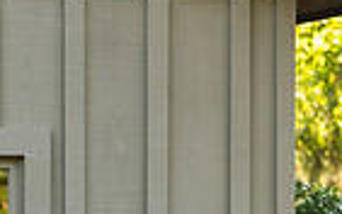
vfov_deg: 3.0
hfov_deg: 4.8
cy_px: 457
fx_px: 4044
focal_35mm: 434
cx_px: 188
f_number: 3.5
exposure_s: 1/200
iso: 400
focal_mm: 100
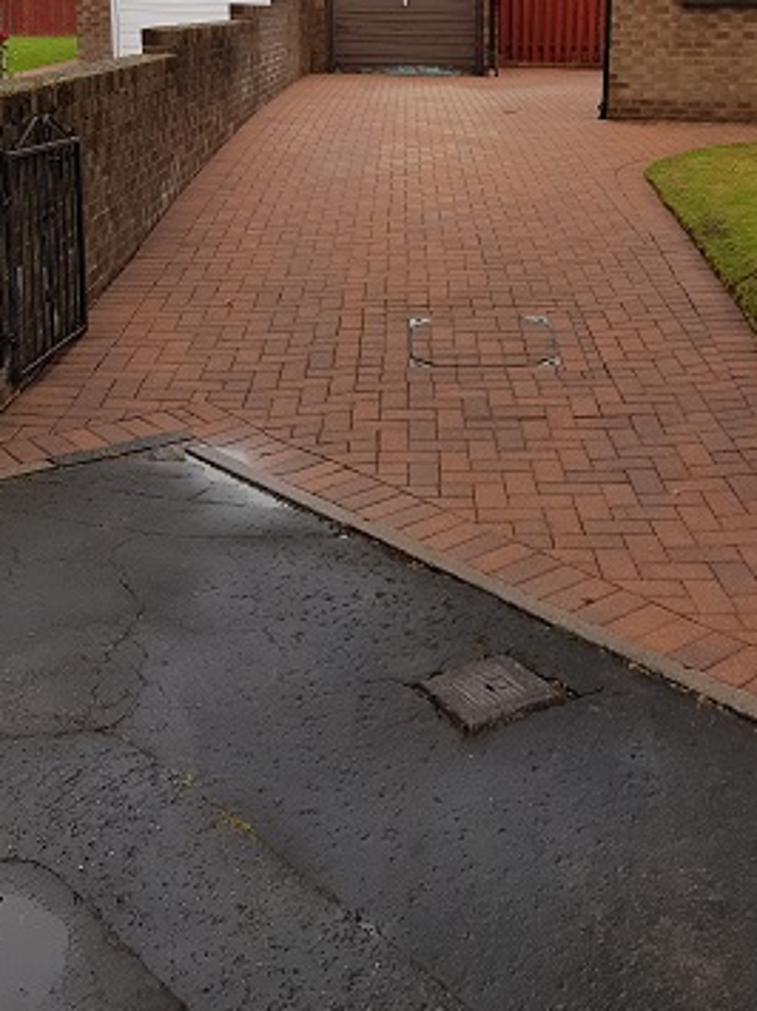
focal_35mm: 44
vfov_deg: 41.7
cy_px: 259
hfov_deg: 32.6
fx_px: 1284
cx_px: 507
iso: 40
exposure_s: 1/576
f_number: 1.7
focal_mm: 4.2
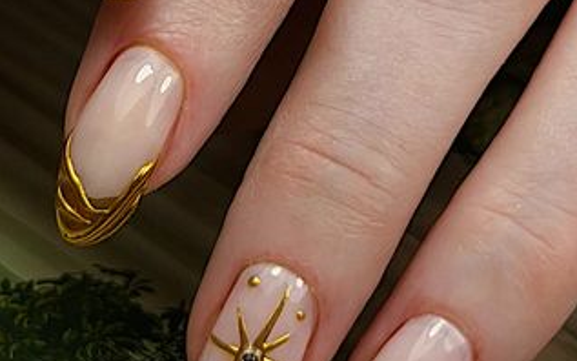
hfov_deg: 21.0
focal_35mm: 99
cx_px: 311
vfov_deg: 12.7
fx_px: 1557
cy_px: -124
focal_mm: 6.76
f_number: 1.78
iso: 64
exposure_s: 1/4098
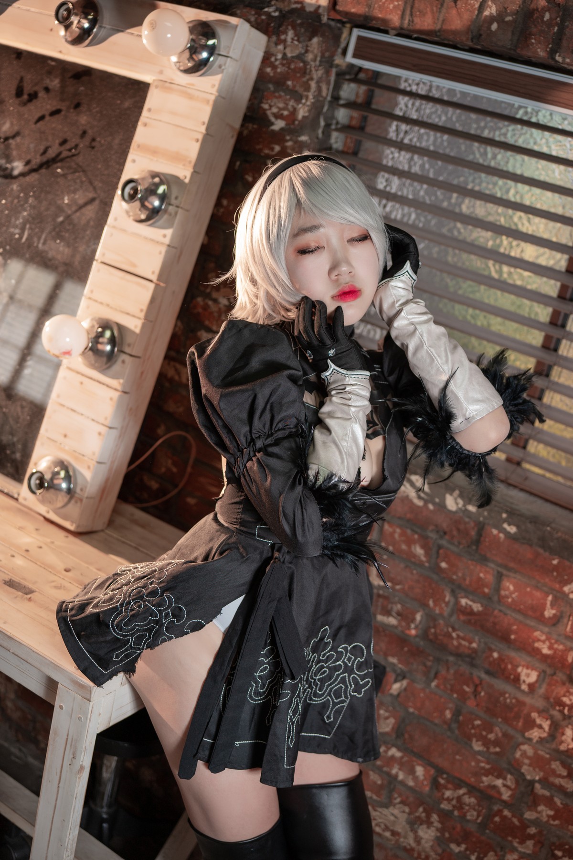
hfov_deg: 29.9
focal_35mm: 45
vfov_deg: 43.6
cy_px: 430
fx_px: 1074
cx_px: 286
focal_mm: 45
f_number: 2.2
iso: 100
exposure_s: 1/250
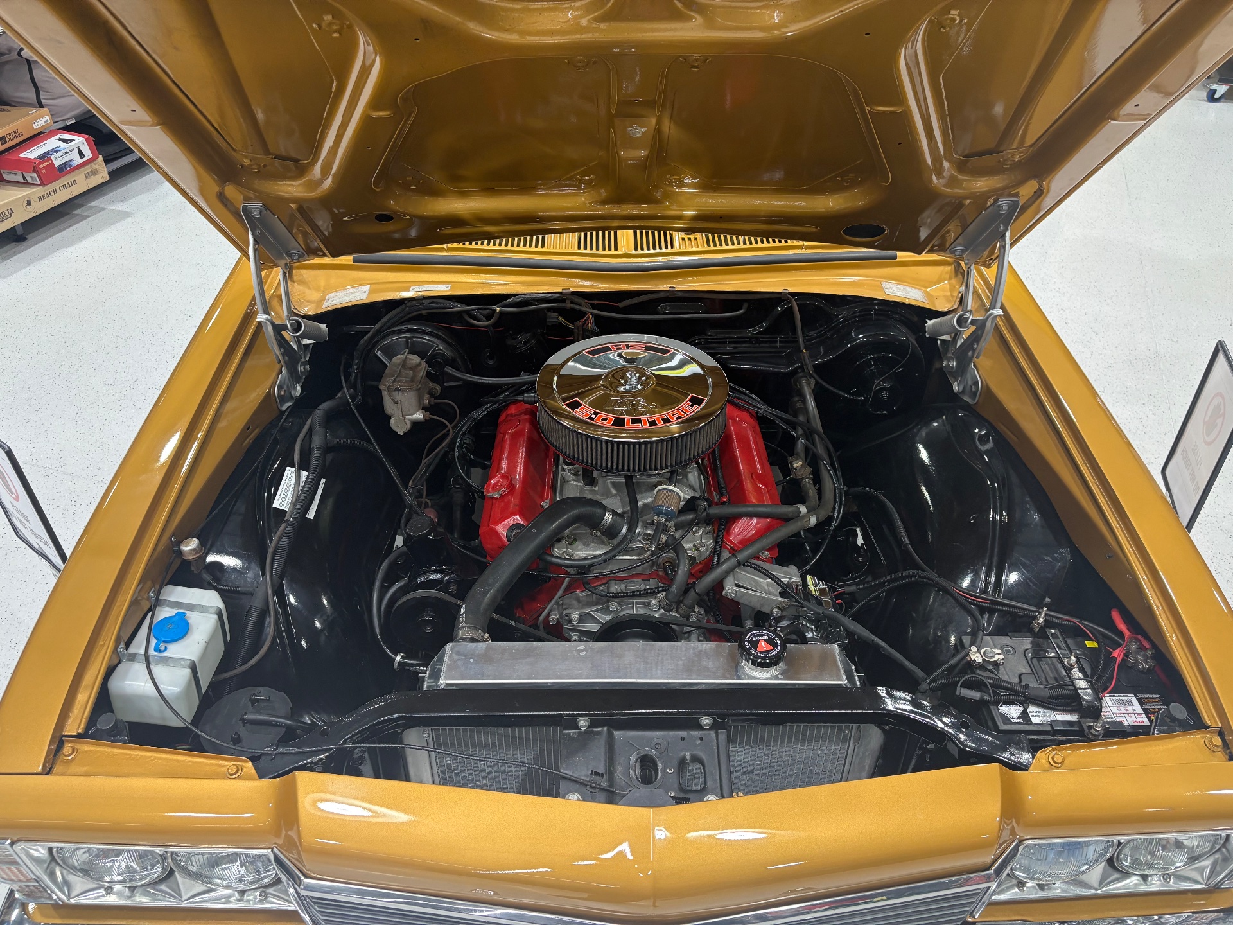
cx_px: 616
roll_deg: +0.4
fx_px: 926
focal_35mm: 26
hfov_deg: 67.3
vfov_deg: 53.1
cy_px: 462
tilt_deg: -37.6
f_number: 1.6
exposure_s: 1/100
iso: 125
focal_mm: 5.96
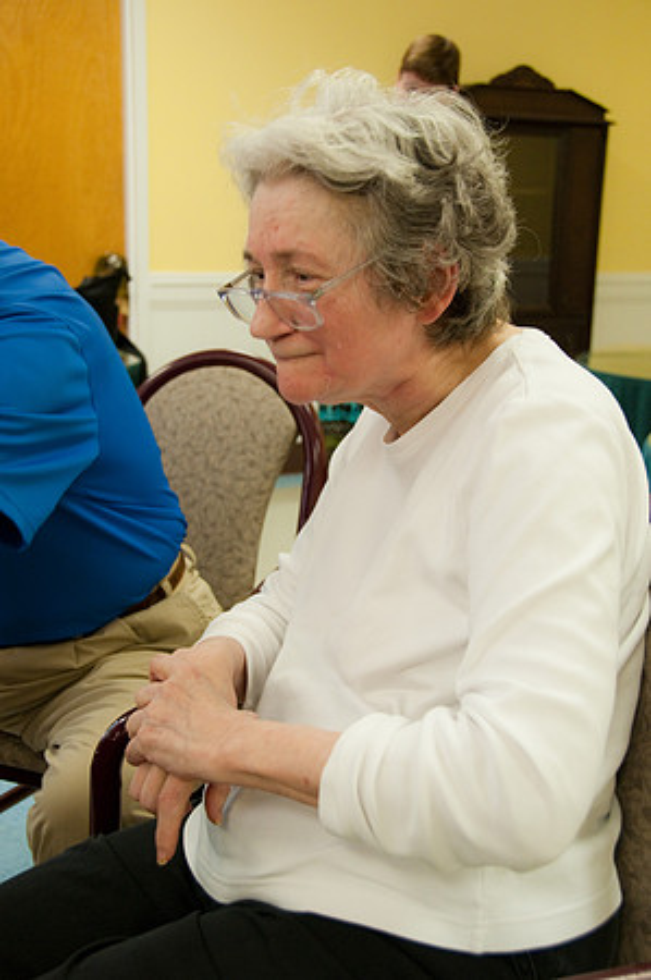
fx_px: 1305
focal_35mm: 48
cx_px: 326
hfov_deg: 28.0
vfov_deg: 41.2
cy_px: 490
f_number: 4.5
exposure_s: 1/50
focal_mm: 32
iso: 640
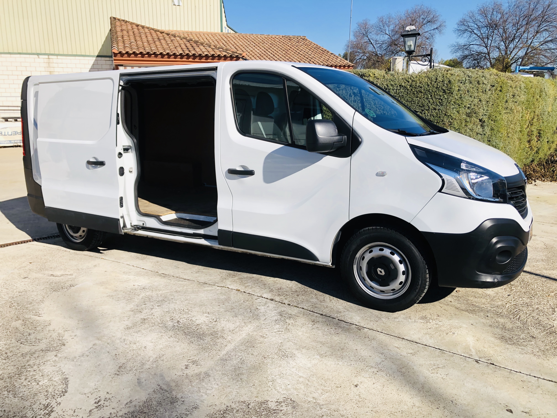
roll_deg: +0.0
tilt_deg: -12.7
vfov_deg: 49.7
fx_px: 451
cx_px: 278
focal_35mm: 28
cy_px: 209
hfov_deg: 63.4
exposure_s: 1/1675
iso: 20
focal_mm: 3.99
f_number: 1.8
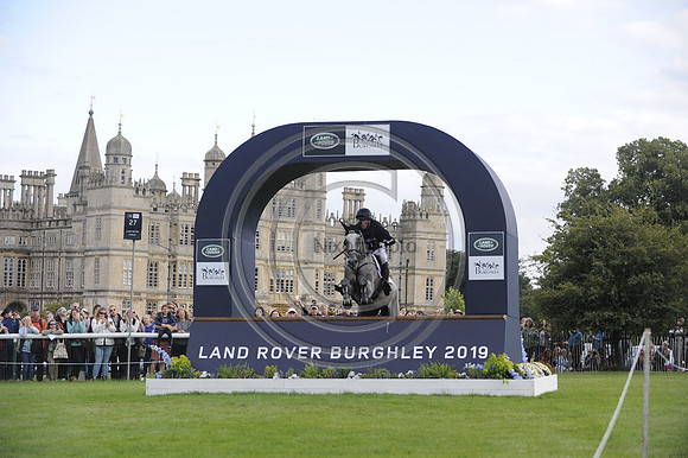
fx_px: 1872
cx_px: 344
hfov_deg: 20.8
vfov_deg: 13.9
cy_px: 229
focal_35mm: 98
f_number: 4.5
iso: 1600
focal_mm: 98
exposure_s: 1/3200
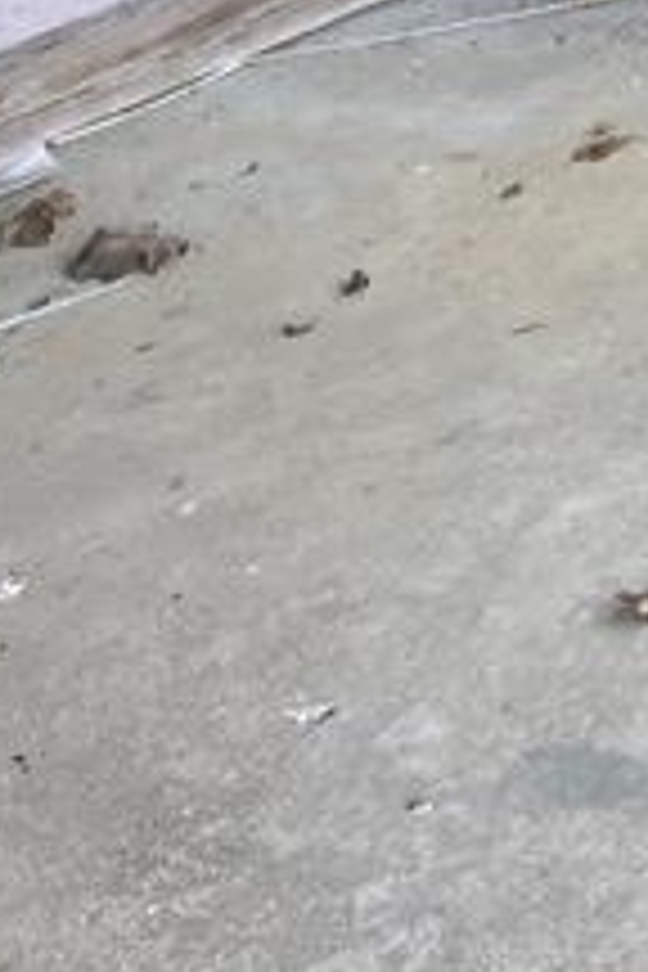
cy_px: -670
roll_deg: +5.5
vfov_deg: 13.8
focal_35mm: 135
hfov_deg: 9.0
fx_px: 3645
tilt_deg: -9.0
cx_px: 1611
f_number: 1.8
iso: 50
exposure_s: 1/121
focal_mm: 3.99
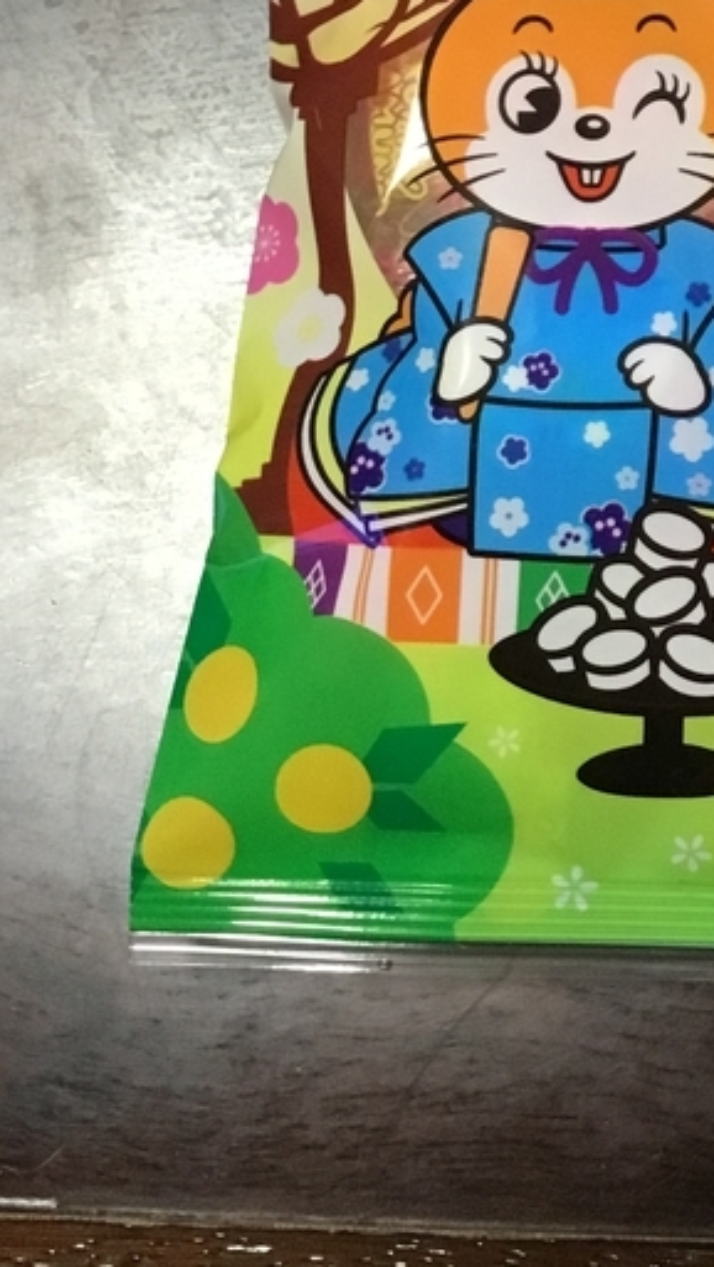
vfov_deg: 25.2
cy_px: -77
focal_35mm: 79
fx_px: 2656
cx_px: 870
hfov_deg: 14.8
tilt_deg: -72.5
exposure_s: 1/30
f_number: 2.4
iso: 125
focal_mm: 3.3
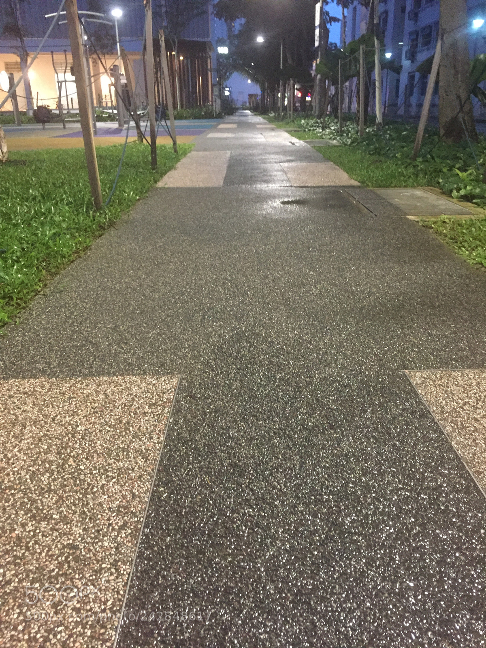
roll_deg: +1.3
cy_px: 324
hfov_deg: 48.2
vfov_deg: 61.7
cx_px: 243
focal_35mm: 29
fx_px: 543
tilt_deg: -20.8
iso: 320
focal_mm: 4.15
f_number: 2.2
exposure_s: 1/17
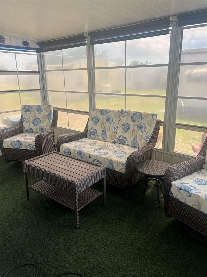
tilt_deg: -17.5
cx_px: 104
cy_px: 138
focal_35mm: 26
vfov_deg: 67.3
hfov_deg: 53.1
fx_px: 207
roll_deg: +0.5
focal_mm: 5.7
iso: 40
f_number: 1.5
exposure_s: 1/209
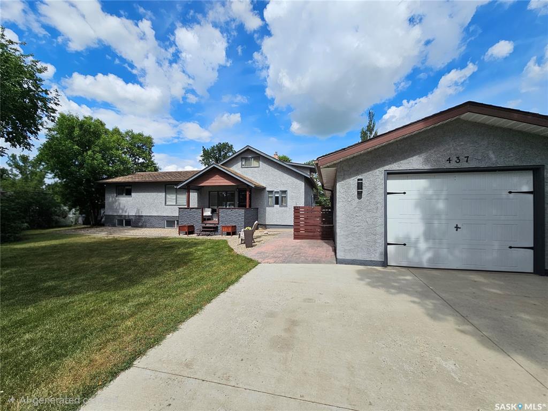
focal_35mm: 13
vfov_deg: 89.9
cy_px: 206
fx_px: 206
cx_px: 274
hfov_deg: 106.2
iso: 50
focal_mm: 2.2
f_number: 2.2
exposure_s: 1/3333
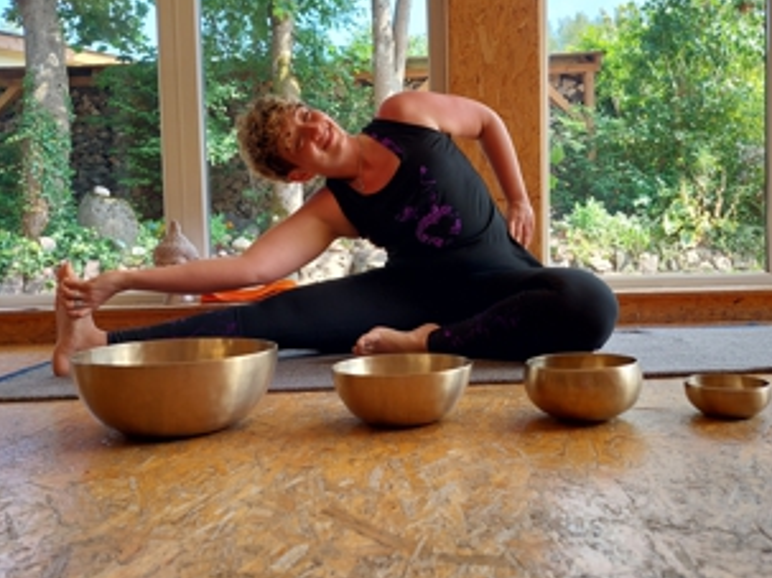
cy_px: 280
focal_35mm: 33
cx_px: 446
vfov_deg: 42.9
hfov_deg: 55.1
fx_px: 736
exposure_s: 1/107
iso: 40
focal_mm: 5.23
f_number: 1.8
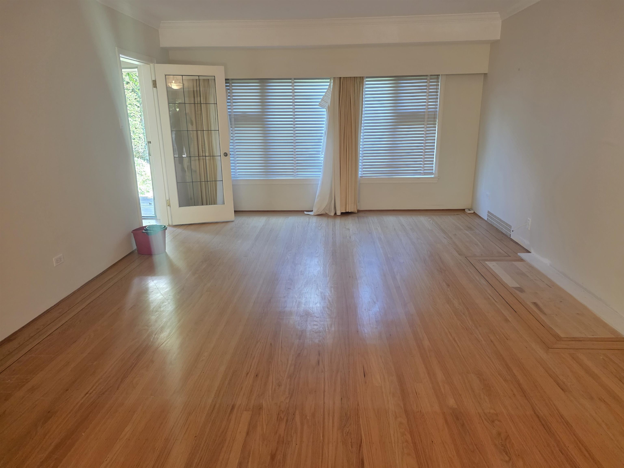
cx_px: 312
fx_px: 415
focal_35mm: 23
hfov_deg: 73.9
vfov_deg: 58.9
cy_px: 234
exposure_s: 1/120
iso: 800
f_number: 1.7
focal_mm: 6.25
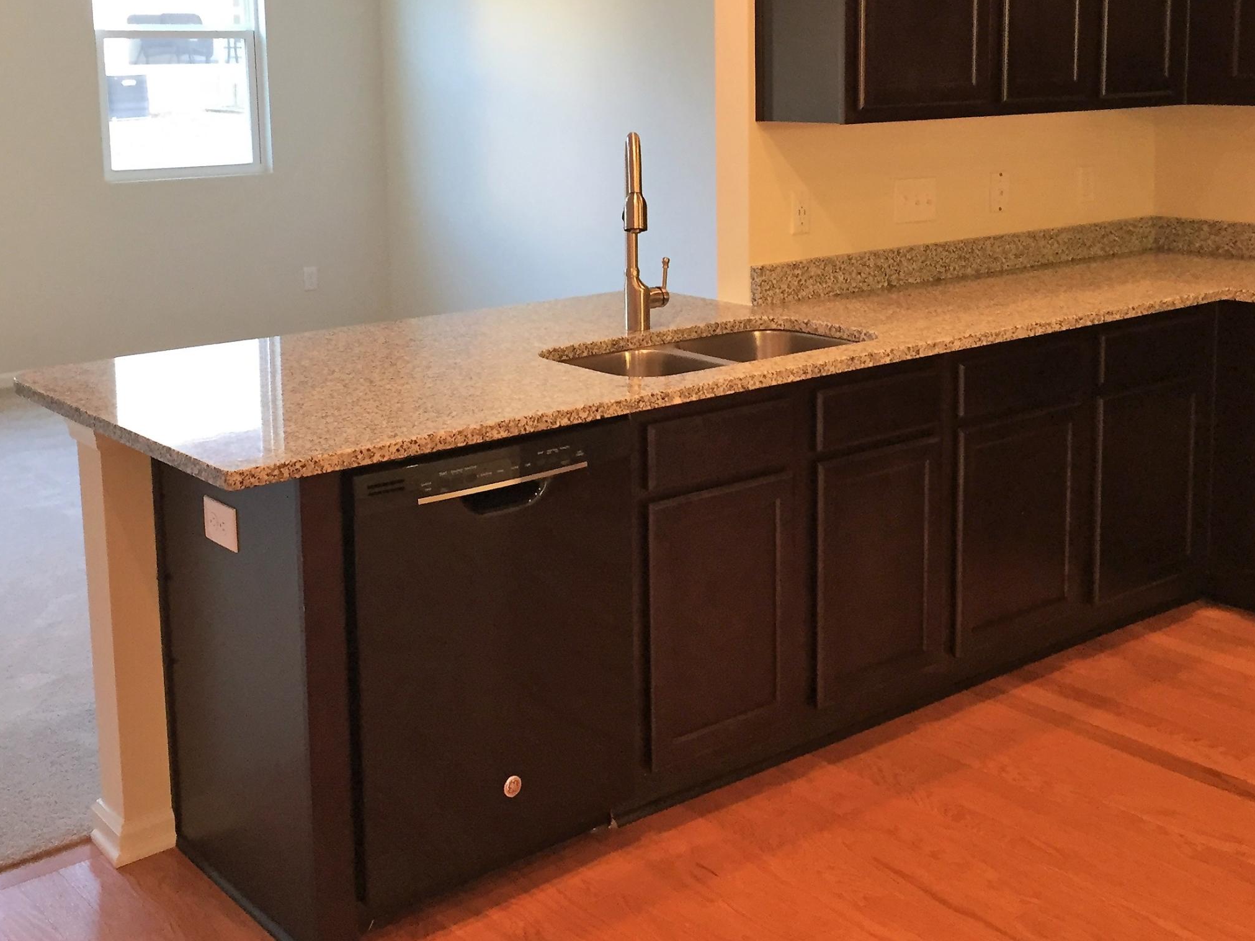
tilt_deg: -8.5
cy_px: 279
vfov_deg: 33.2
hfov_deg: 43.9
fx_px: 1559
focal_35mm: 43
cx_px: 629
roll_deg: +0.8
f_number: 2.2
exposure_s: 1/30
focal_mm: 4.15
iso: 125
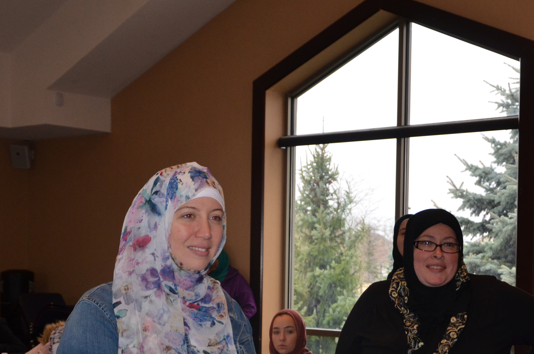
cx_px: 317
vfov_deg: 18.2
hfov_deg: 27.3
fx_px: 1095
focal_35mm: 74
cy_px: 277
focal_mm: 30
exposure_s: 1/60
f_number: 4.2
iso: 800
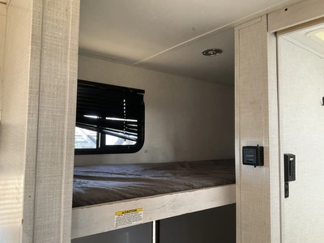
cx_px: 162
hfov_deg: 61.7
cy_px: 122
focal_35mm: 29
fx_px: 271
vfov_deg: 48.2
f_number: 1.8
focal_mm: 3
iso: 64
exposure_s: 1/67
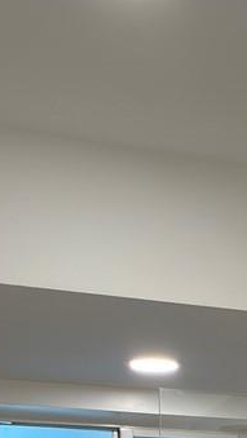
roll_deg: -0.8
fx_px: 837
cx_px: 299
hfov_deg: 16.1
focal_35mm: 72
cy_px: 678
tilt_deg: -7.5
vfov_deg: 23.0
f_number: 2.2
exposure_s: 1/60
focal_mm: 2.22
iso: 50
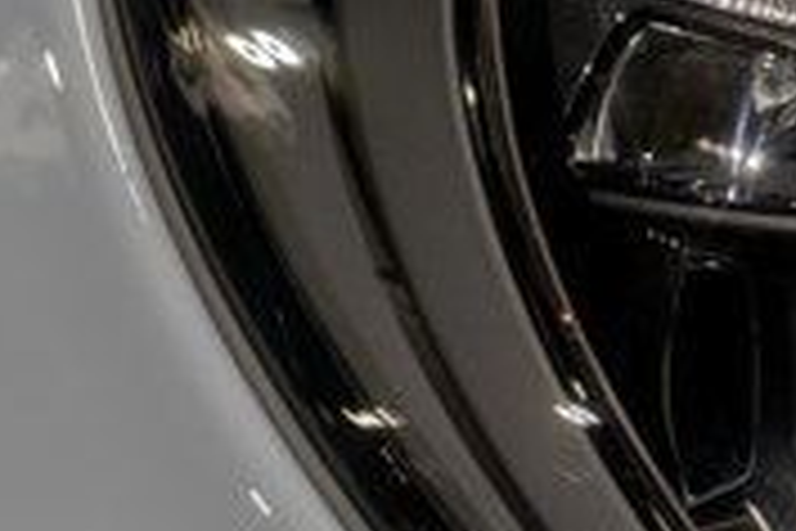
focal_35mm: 404
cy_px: 376
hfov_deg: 5.0
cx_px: 1417
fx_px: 8932
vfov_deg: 3.4
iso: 400
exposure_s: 1/50
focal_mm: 70
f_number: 5.6
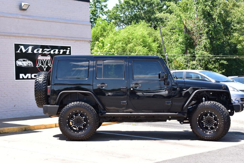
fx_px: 467
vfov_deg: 19.7
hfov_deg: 29.3
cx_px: 122
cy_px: 82
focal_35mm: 69
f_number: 10
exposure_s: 1/200
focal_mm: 46
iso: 400
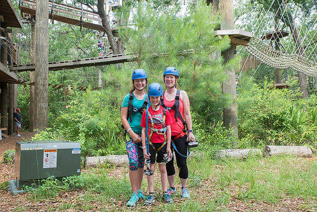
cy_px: 106
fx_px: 282
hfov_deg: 58.7
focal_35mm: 32
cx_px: 158
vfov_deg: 41.1
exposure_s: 1/400
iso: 2000
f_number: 10
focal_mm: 32
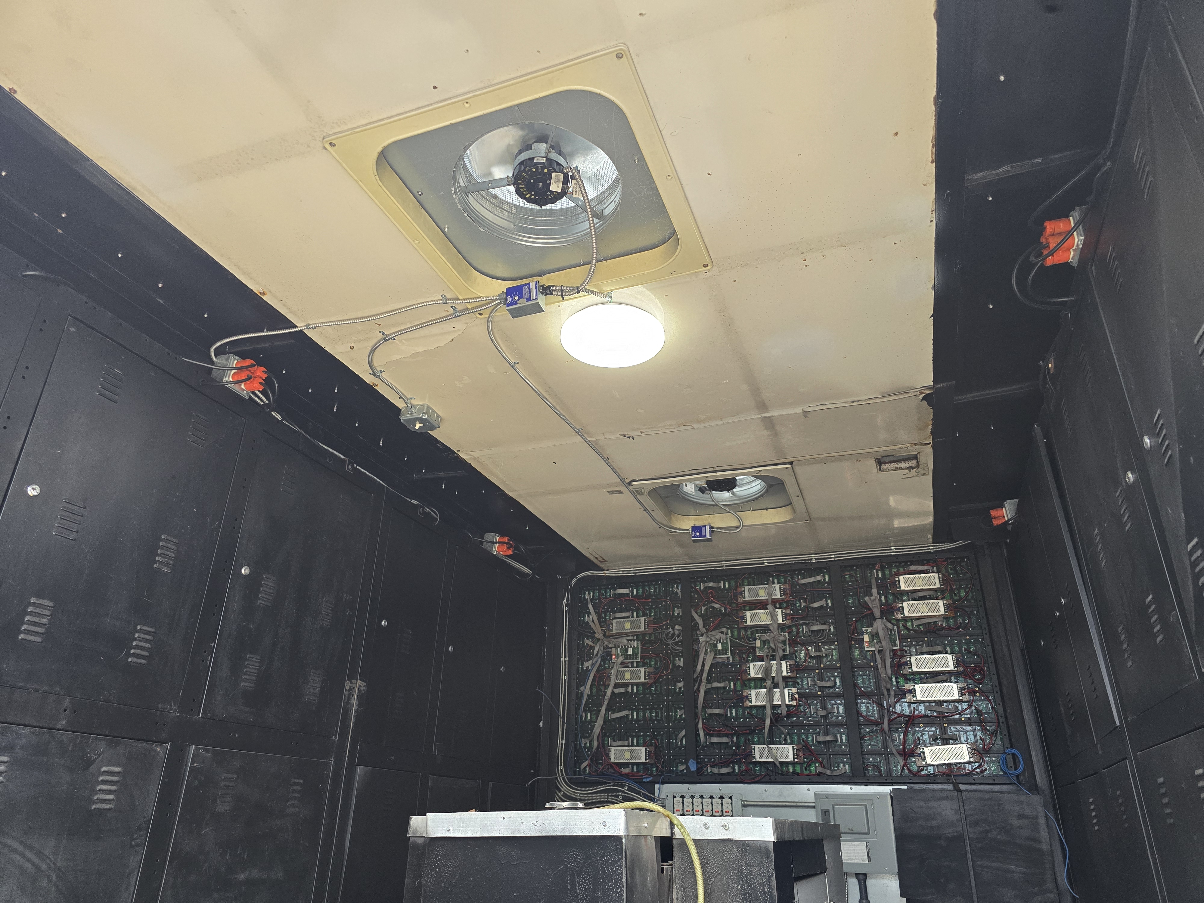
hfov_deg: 73.9
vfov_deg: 58.9
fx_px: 800
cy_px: 452
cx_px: 602
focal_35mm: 23
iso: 125
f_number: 1.7
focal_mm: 6.3
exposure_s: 1/120
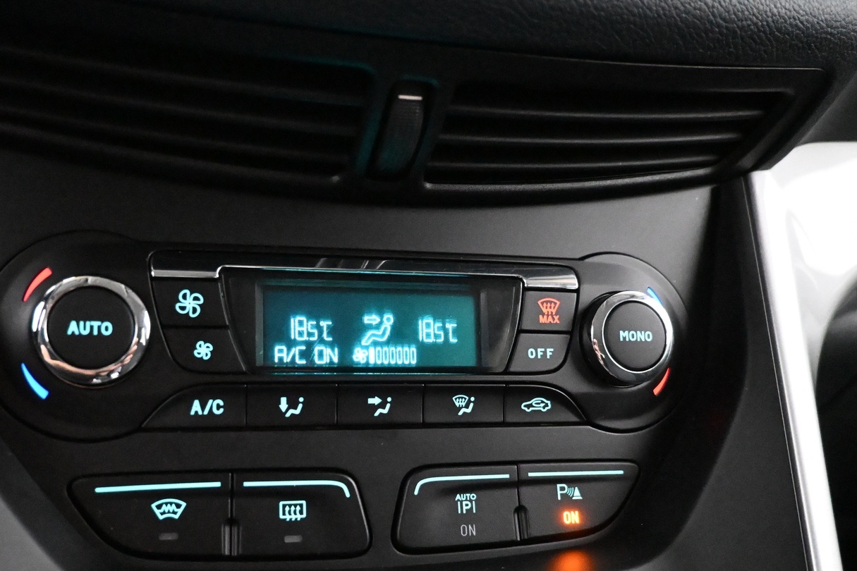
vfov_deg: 40.7
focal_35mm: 32
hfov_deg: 58.4
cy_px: 366
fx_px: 762
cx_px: 358
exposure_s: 1/60
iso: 12800
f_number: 3.5
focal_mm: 16
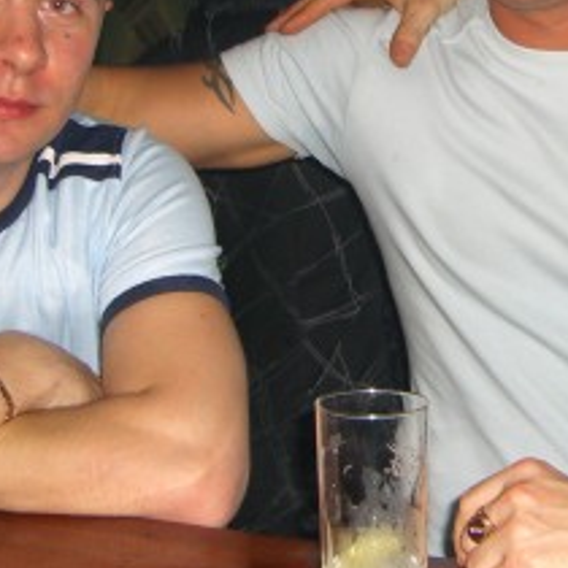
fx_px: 1782
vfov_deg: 18.0
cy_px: 122
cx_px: 449
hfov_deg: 18.0
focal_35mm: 96
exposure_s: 1/60
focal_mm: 7.9
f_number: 2.8
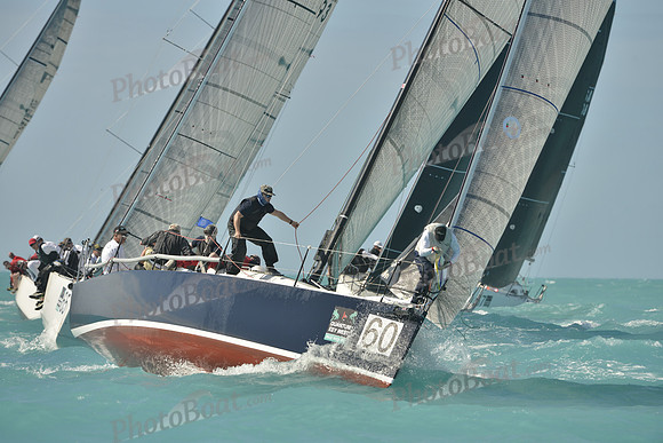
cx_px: 332
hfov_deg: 5.9
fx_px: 6447
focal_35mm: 350
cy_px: 222
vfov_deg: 3.9
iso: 280
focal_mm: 350
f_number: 8
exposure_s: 1/1250
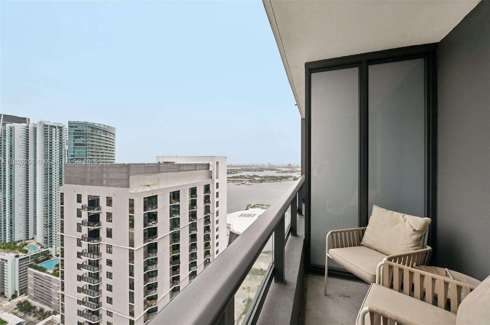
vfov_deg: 81.1
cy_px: 162
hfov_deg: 104.3
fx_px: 190
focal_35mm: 14
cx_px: 245
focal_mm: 14
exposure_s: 1/1000
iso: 100
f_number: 5
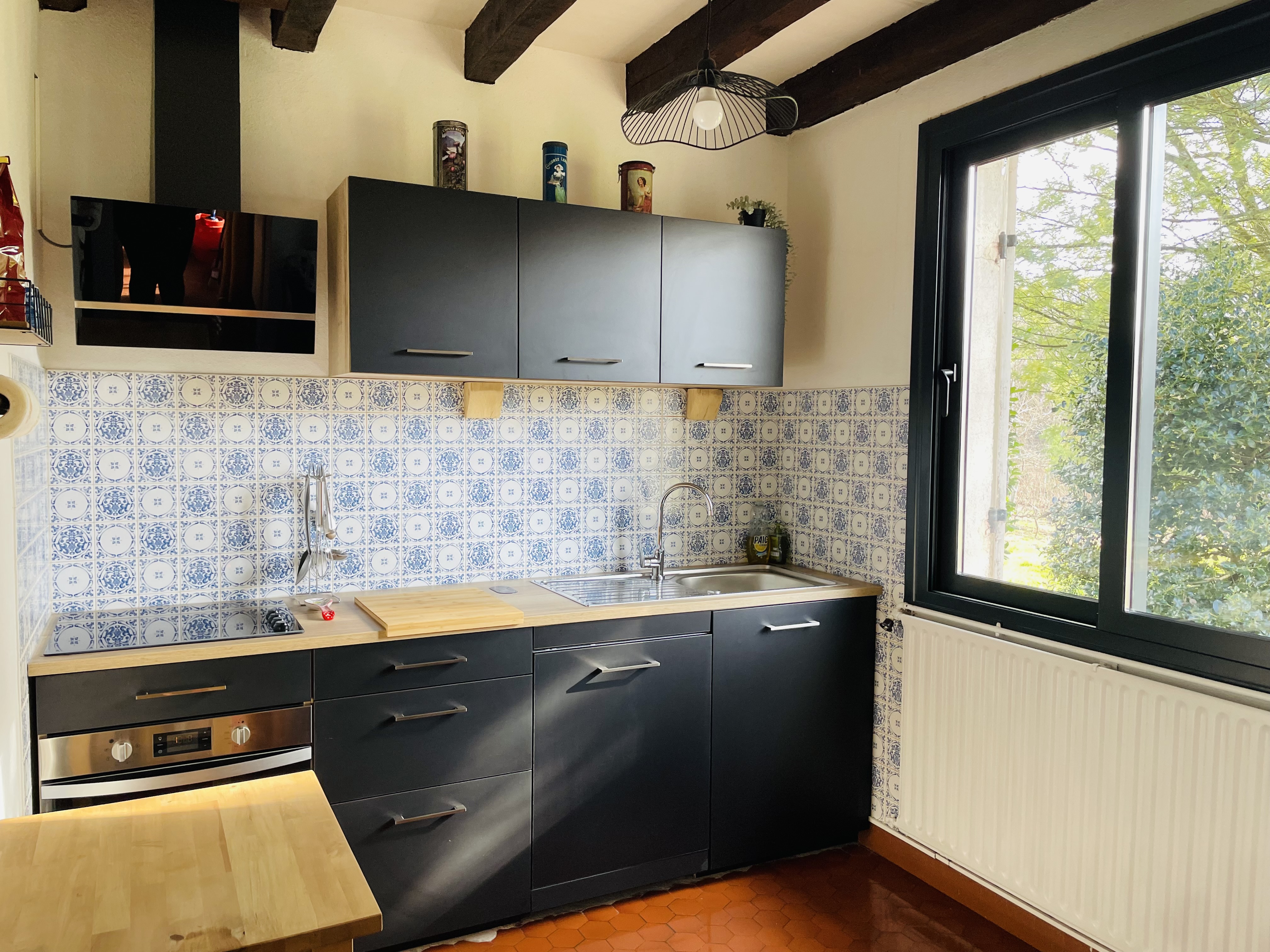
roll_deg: -0.9
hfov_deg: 67.3
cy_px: 476
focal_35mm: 26
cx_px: 635
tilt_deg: -3.3
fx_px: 954
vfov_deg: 53.1
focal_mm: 4.2
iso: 100
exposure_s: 1/121
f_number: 1.6
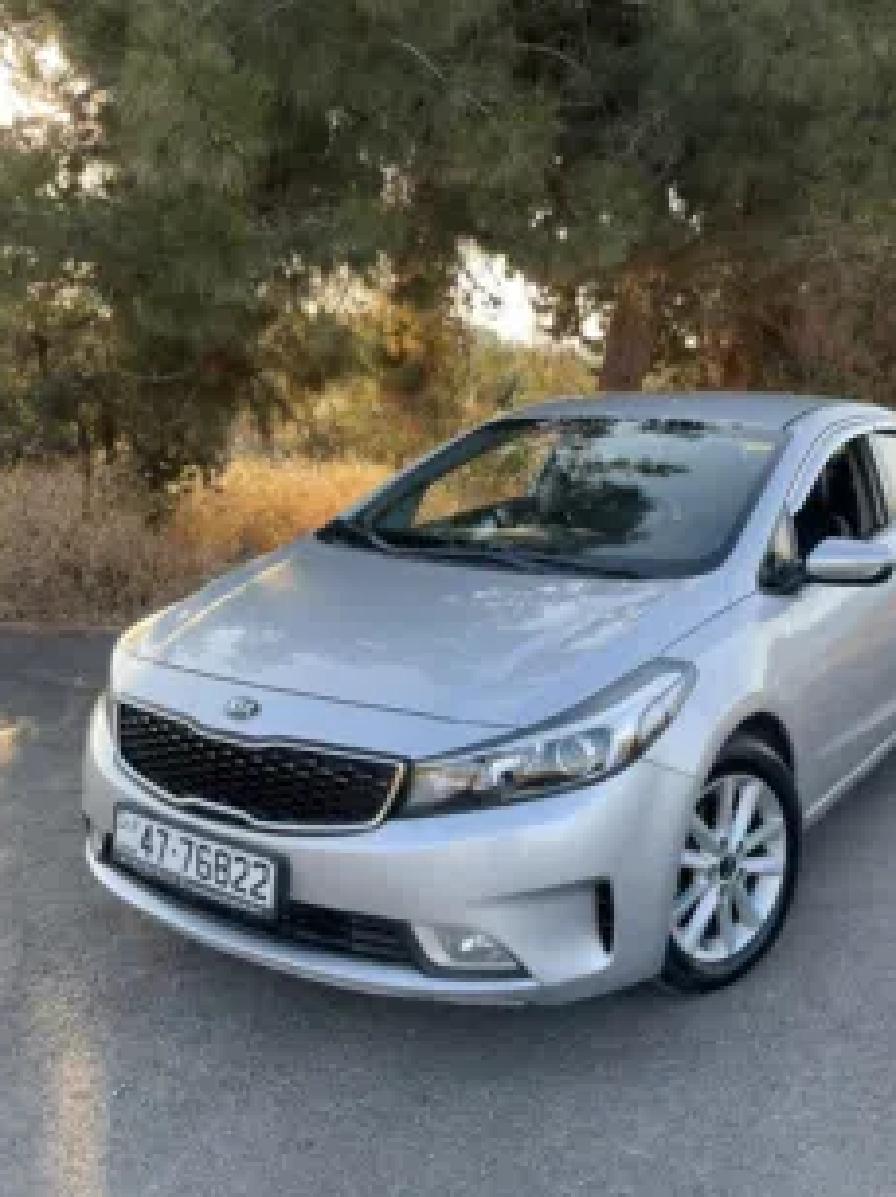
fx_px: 1175
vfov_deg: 53.3
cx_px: 567
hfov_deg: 41.4
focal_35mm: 34
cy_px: 434
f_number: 1.6
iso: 32
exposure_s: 1/348
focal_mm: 4.2
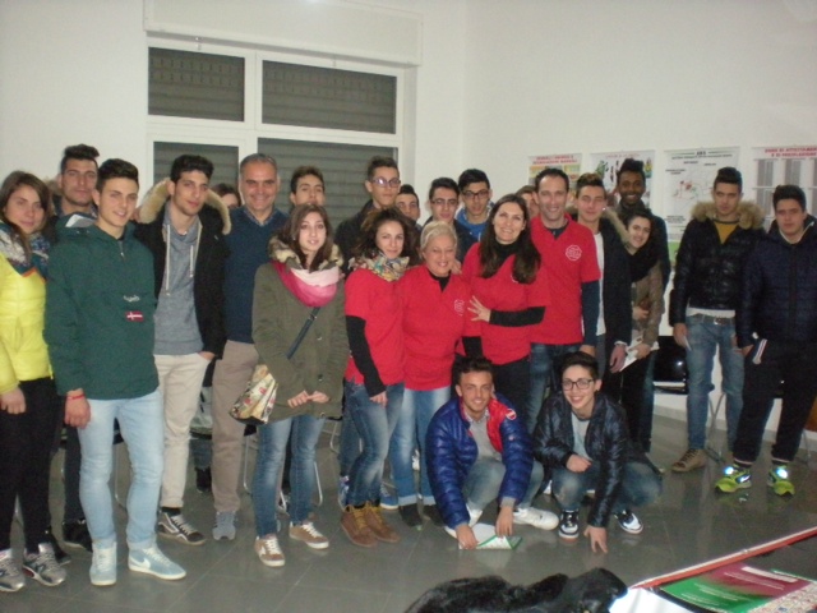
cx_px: 408
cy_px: 306
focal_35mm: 38
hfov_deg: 49.0
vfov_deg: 37.7
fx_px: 897
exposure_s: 1/60
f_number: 3.1
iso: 800
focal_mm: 6.3
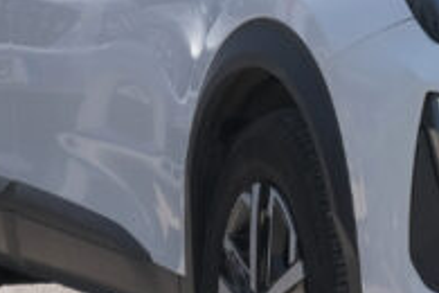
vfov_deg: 3.9
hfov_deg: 5.8
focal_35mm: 351
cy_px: 62
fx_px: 4280
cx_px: 603
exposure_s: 1/250
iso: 160
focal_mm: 44.5
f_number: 9
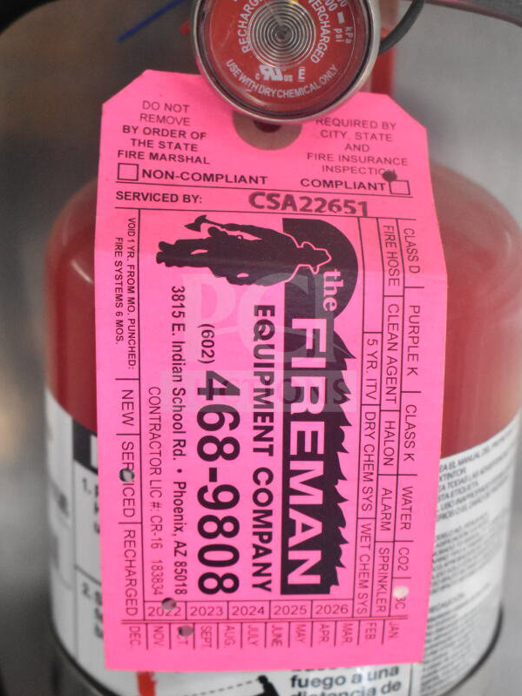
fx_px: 1327
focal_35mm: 66
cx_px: 258
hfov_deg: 22.2
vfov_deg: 29.4
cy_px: 342
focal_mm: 40
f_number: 5
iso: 7200
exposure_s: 1/60
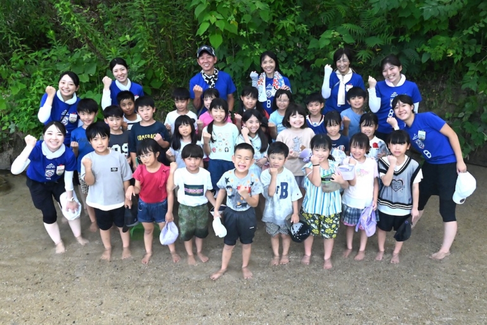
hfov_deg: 69.4
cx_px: 244
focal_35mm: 26
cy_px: 162
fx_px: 352
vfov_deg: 49.6
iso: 8000
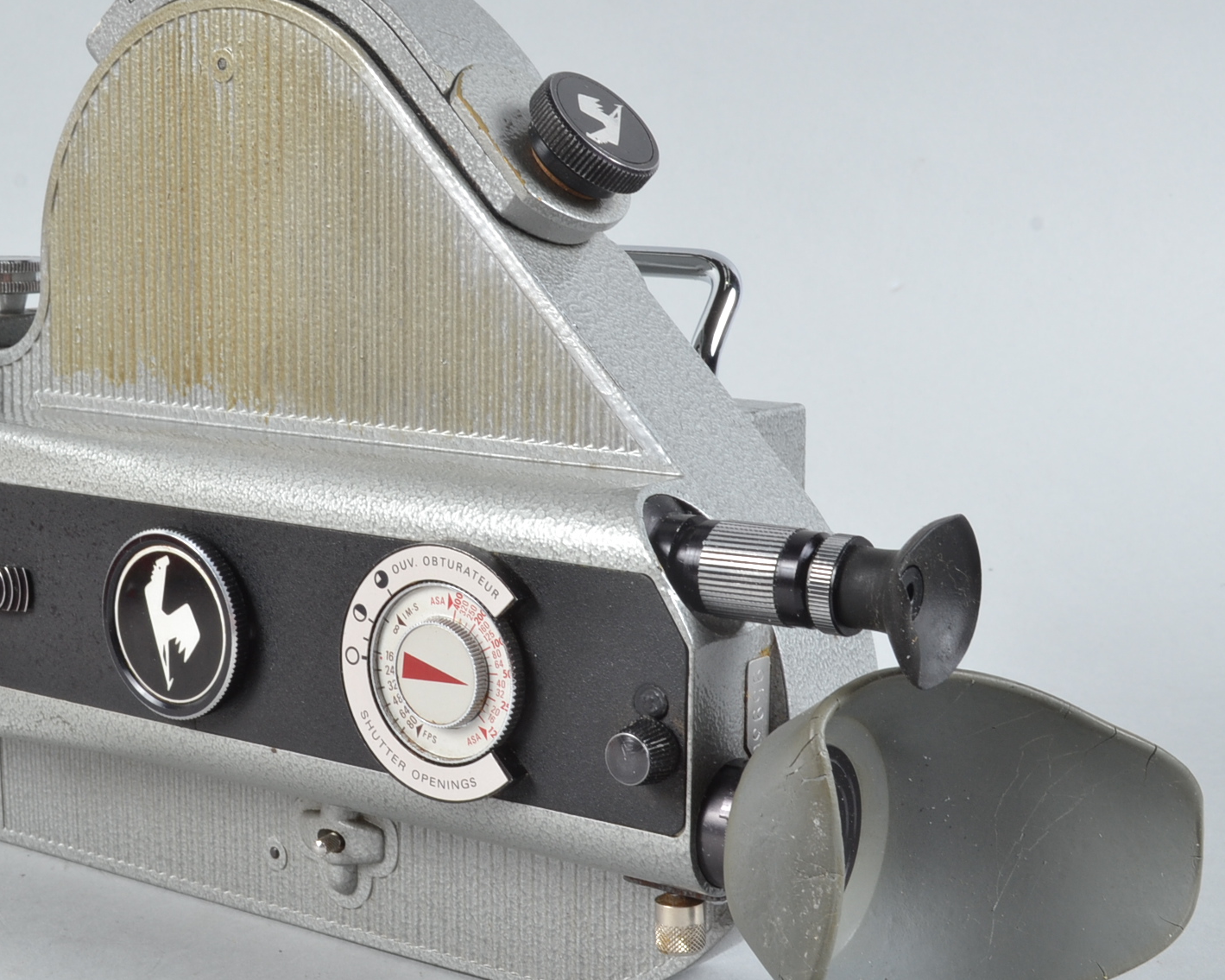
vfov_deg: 23.8
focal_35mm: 64
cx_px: 459
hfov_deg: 29.5
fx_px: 2320
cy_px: 485
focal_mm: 28
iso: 200
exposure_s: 1/60
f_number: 20
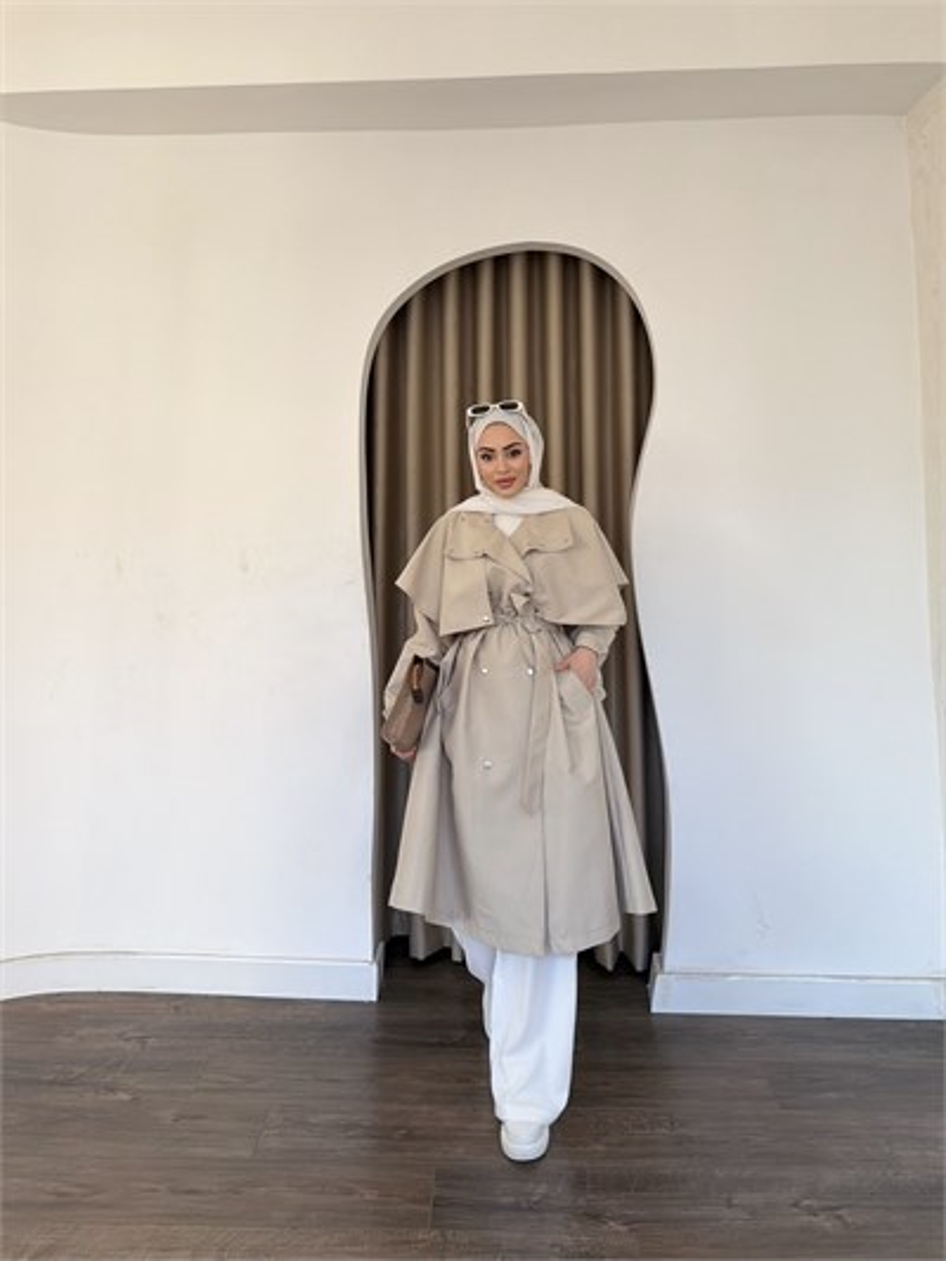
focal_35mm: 24
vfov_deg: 71.6
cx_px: 473
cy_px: 630
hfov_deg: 56.8
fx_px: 874
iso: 200
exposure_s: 1/395
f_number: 1.78
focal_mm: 6.76
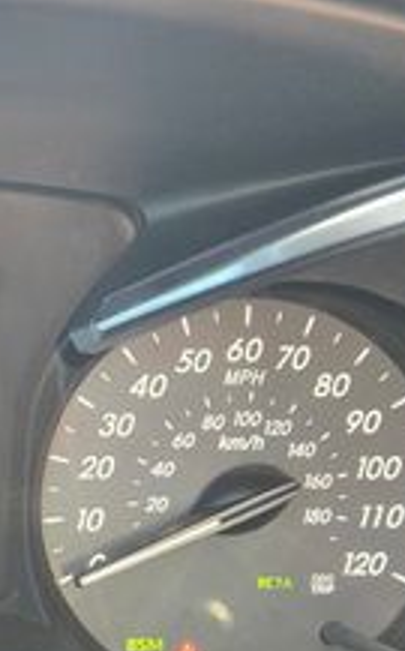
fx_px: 1276
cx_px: -270
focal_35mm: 72
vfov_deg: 28.0
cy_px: 525
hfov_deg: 15.9
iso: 160
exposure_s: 1/50
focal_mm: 5.4
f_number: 1.8
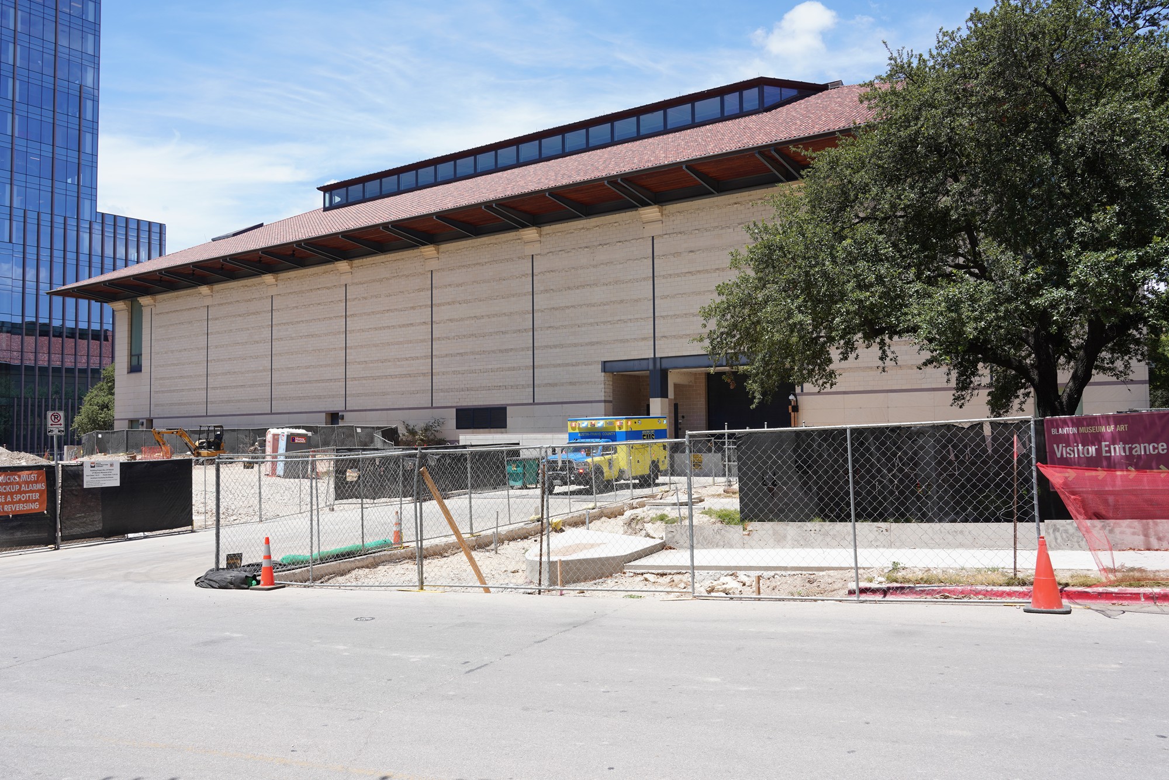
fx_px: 909
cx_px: 584
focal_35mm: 28
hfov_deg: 65.5
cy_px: 390
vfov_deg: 46.4
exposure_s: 1/100
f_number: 11
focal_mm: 28
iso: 100
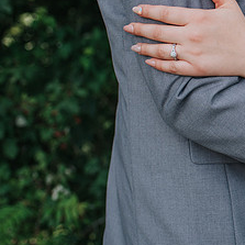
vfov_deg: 20.1
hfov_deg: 18.7
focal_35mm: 86
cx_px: 323
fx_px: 689
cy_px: 69
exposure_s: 1/500
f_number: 2.8
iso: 100
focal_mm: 35
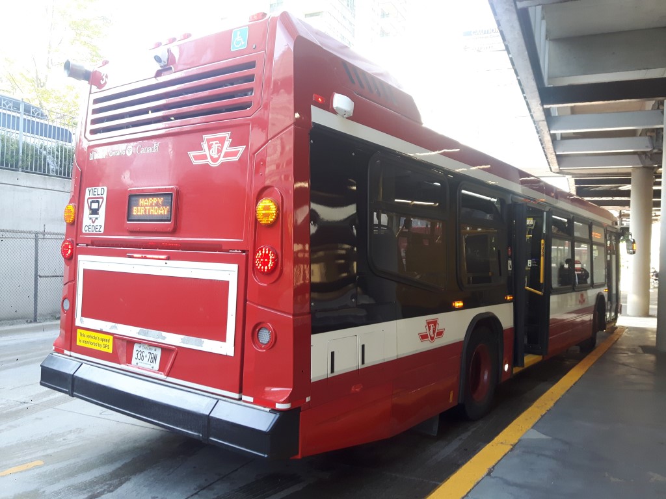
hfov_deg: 58.4
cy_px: 250
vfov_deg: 45.4
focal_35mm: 31
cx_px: 333
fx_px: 596
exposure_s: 1/100
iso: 80
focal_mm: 3.7
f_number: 1.9
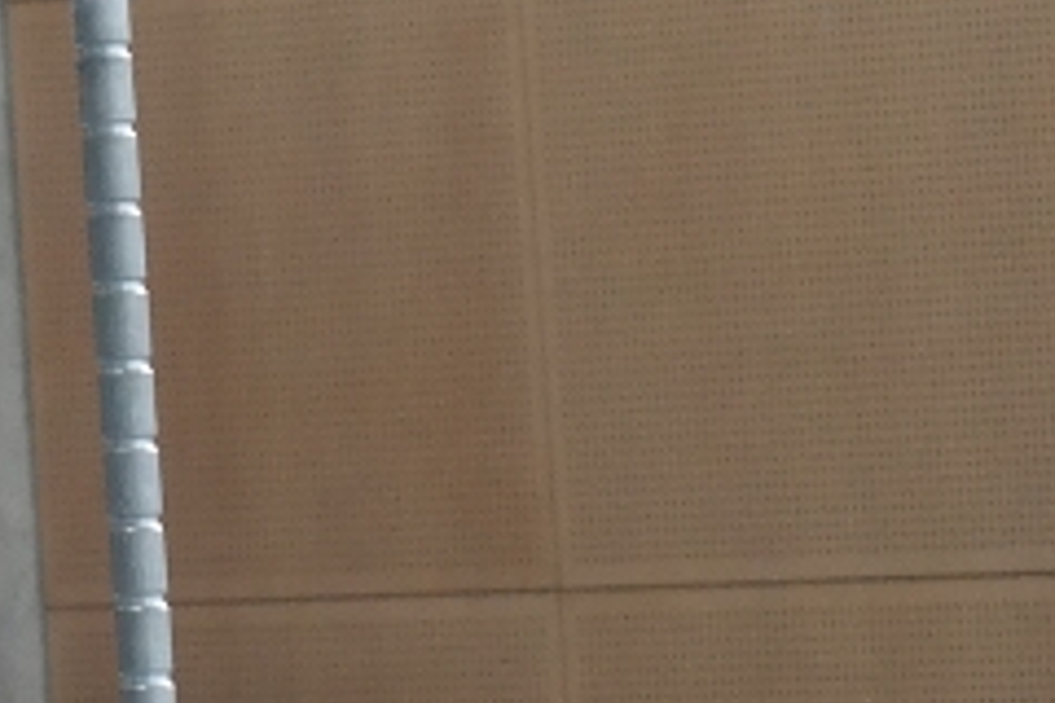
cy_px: 422
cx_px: -2457
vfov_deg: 2.3
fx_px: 17611
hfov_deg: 3.3
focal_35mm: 601
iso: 800
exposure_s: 1/100
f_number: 4
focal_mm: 59
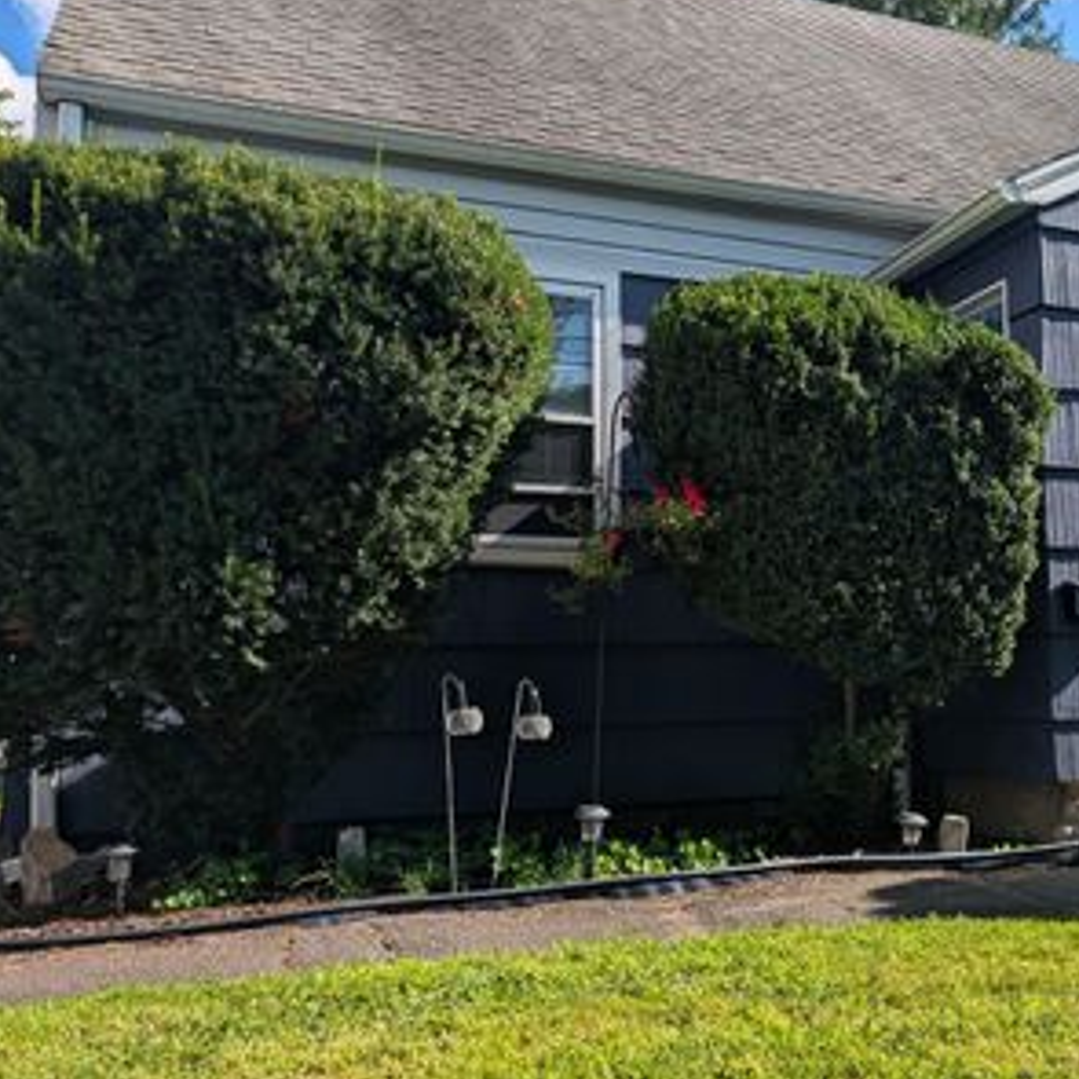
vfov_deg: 46.0
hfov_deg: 44.1
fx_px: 1270
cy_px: 516
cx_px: 845
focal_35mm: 36
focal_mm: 6.9
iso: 22
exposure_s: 1/1011
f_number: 1.68
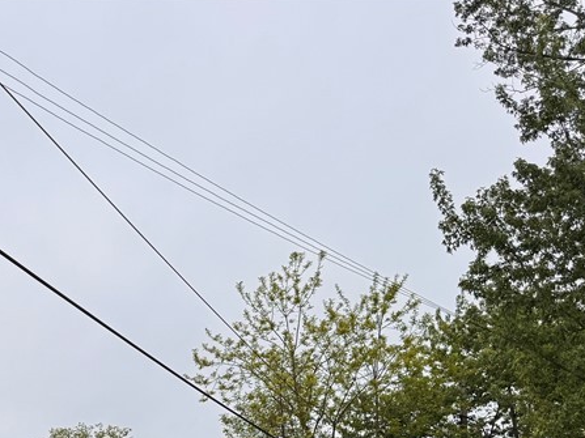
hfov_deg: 32.8
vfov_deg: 24.5
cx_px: 38
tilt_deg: +10.2
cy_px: 496
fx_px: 929
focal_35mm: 55
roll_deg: +1.2
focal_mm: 6.76
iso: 80
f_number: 1.78
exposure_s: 1/1425
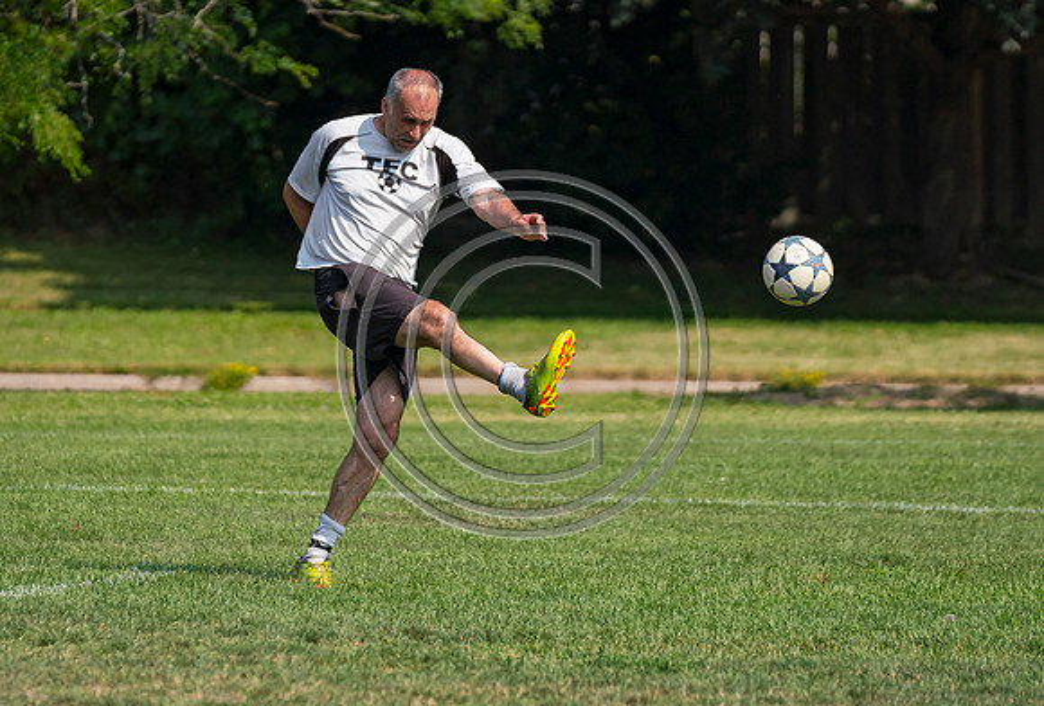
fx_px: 10649
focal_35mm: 366
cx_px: 432
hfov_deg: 5.6
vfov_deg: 3.8
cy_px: 362
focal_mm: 200
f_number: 3.2
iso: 400
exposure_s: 1/8000
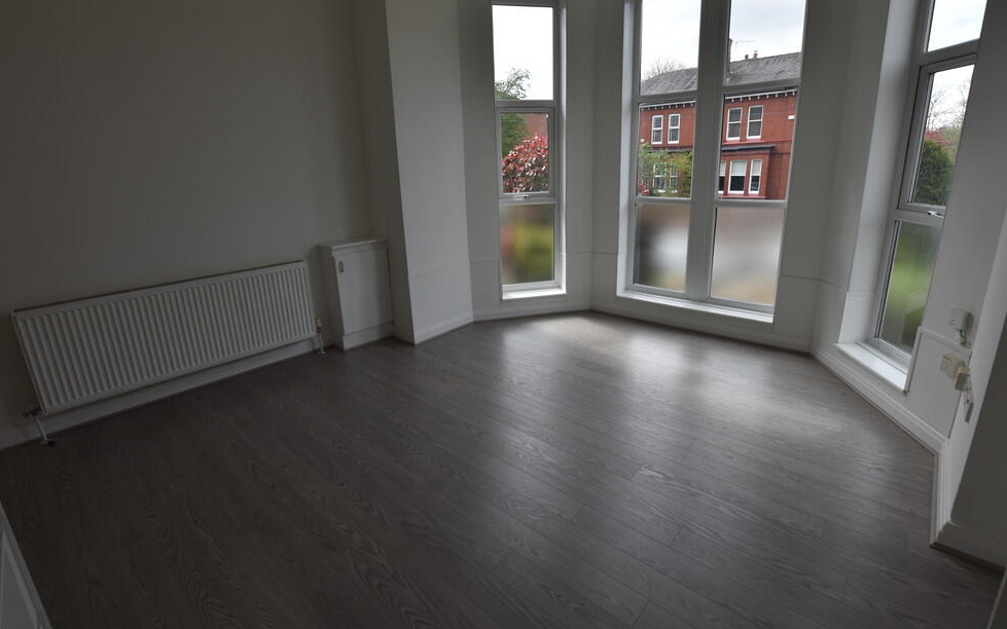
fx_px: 439
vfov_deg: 71.1
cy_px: 282
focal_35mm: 16
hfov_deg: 97.8
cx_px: 500
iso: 100
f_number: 5.6
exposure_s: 1/125
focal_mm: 10
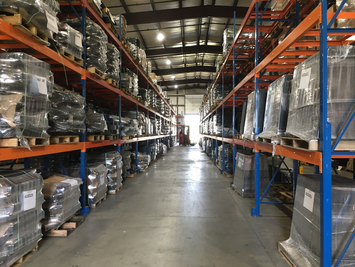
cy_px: 134
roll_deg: -0.3
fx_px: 297
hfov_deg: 61.7
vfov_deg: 48.2
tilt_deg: +0.1
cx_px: 178
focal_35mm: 29
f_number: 2.2
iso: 80
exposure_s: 1/30
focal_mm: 4.15
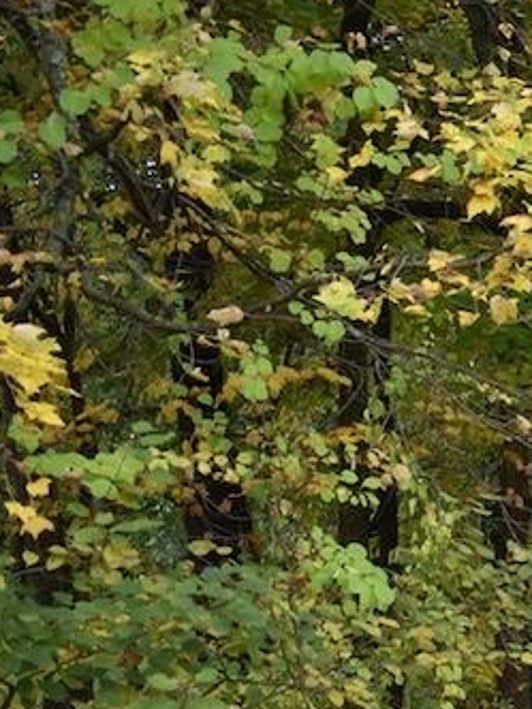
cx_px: 1064
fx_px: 1916
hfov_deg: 13.5
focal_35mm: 93
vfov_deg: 20.4
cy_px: 699
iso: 400
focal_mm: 21
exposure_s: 1/250
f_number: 4.5
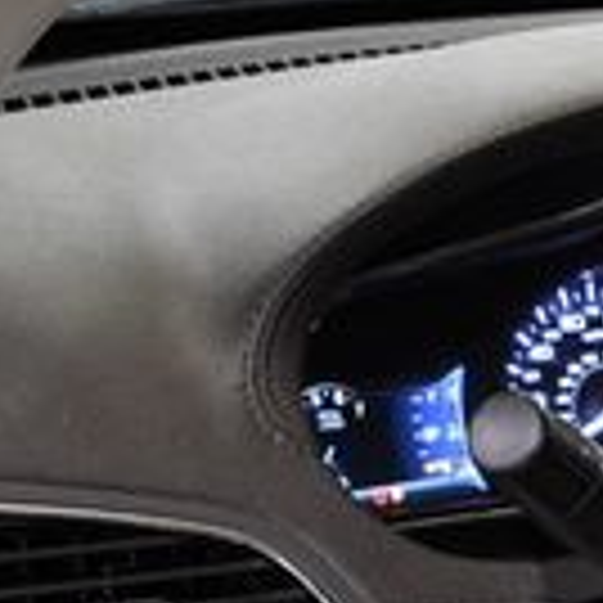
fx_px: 2956
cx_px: 999
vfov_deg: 11.5
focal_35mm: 150
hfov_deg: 11.0
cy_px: 612
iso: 3200
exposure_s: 1/125
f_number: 4
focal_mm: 25
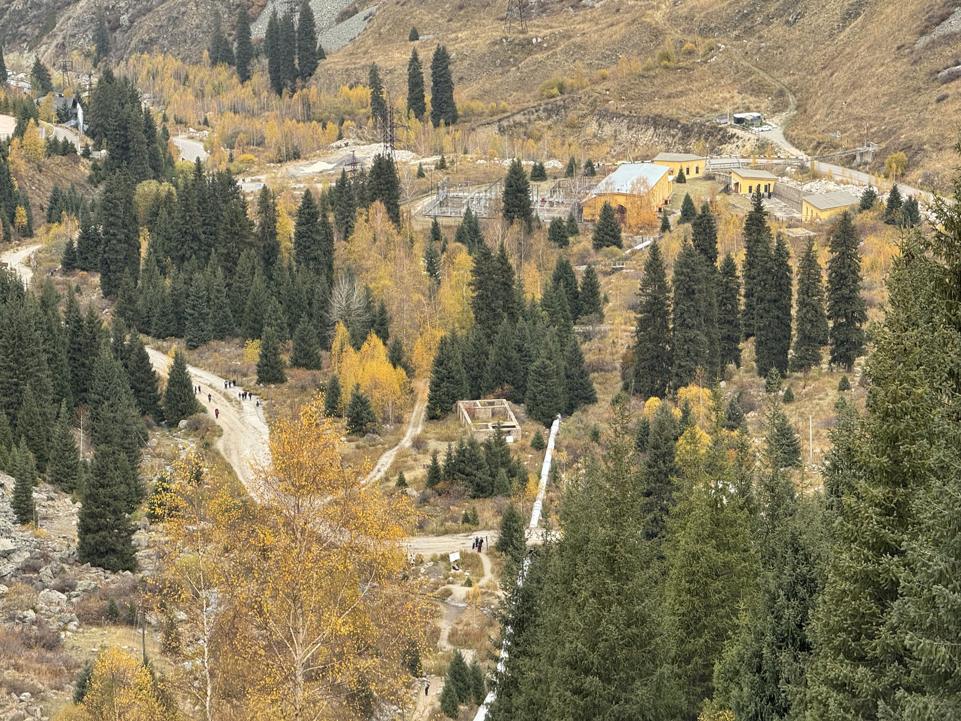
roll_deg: -0.1
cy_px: 360
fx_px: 3331
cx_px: 480
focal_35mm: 120
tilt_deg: -15.3
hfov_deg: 16.4
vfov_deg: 12.3
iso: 50
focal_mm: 15.66
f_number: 2.8
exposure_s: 1/238
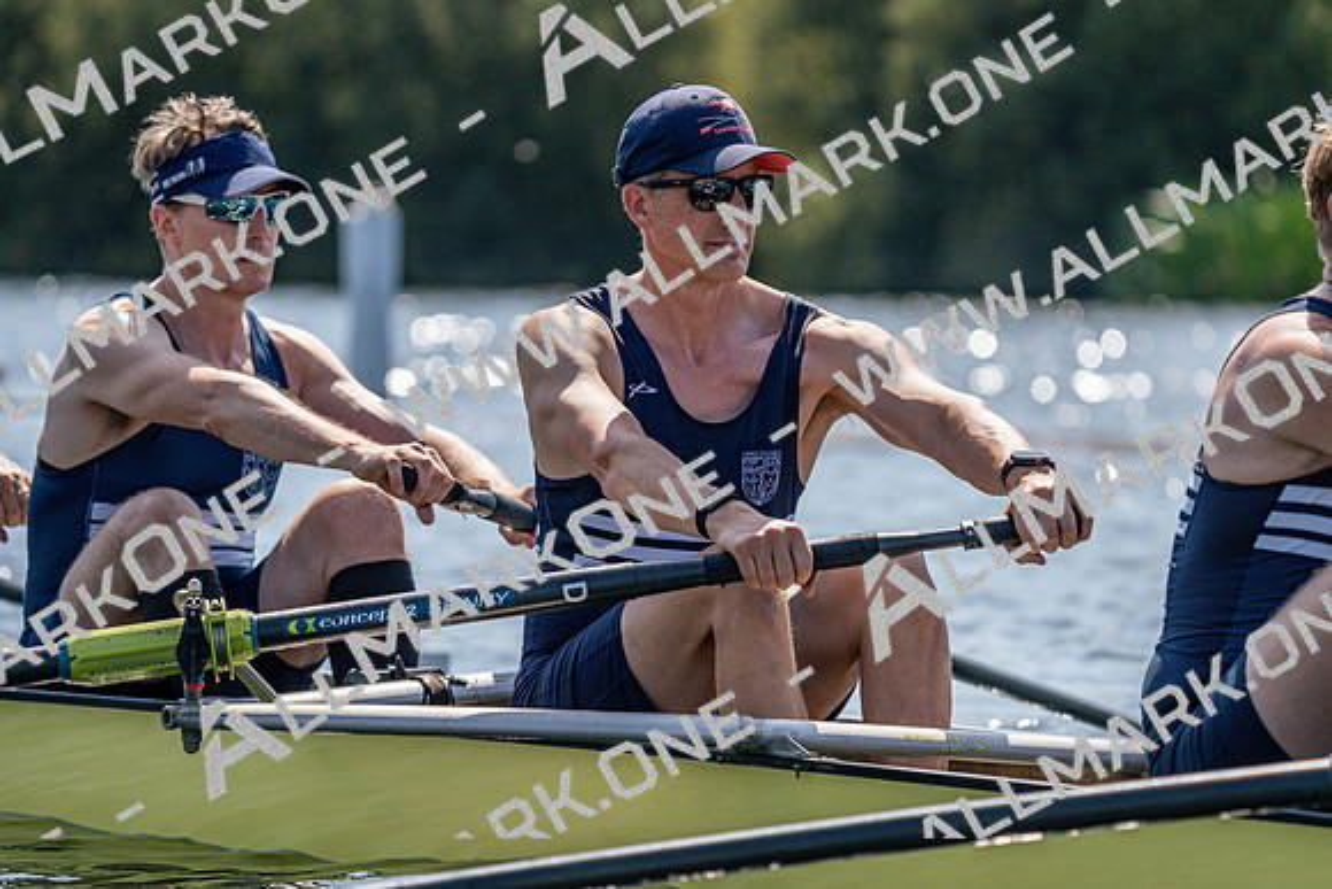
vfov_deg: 4.6
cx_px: 666
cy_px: 444
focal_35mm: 298
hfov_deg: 6.9
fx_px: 11028
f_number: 5.6
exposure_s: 1/2000
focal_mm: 298
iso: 320
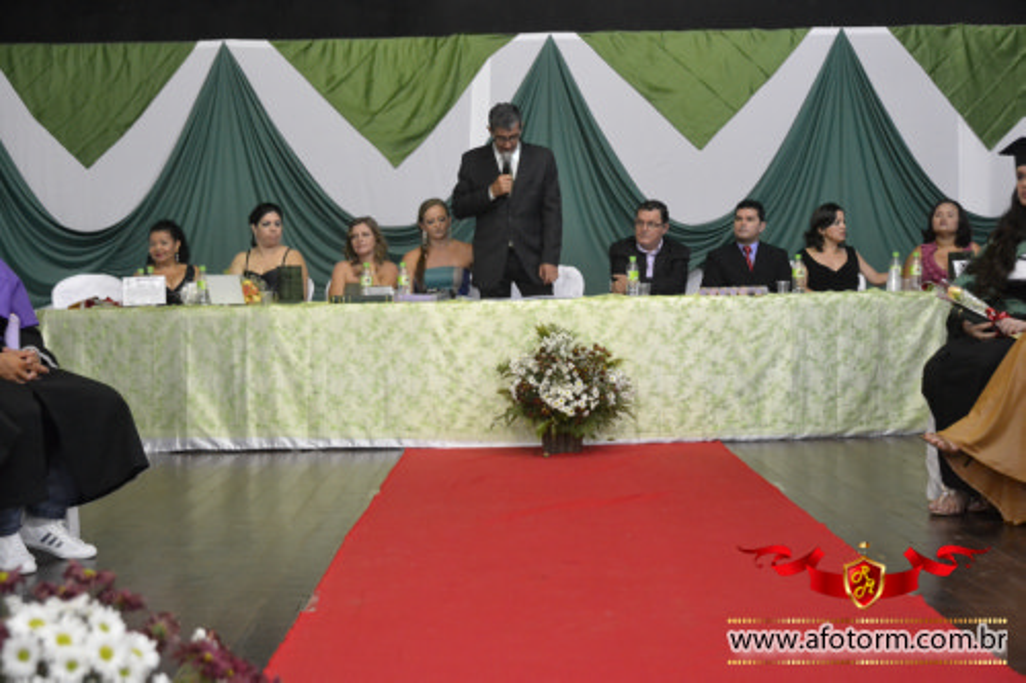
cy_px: 342
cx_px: 513
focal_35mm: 48
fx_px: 1367
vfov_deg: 28.1
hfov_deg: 41.1
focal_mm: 32
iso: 3200
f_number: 4.5
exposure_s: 1/25
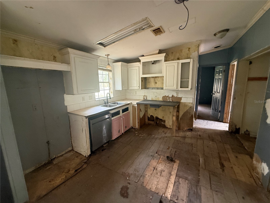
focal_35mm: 14
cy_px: 102
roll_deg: -0.2
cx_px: 135
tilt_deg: -11.6
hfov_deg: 102.1
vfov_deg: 85.7
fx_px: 109
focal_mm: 2.22
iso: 400
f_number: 2.2
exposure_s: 1/60
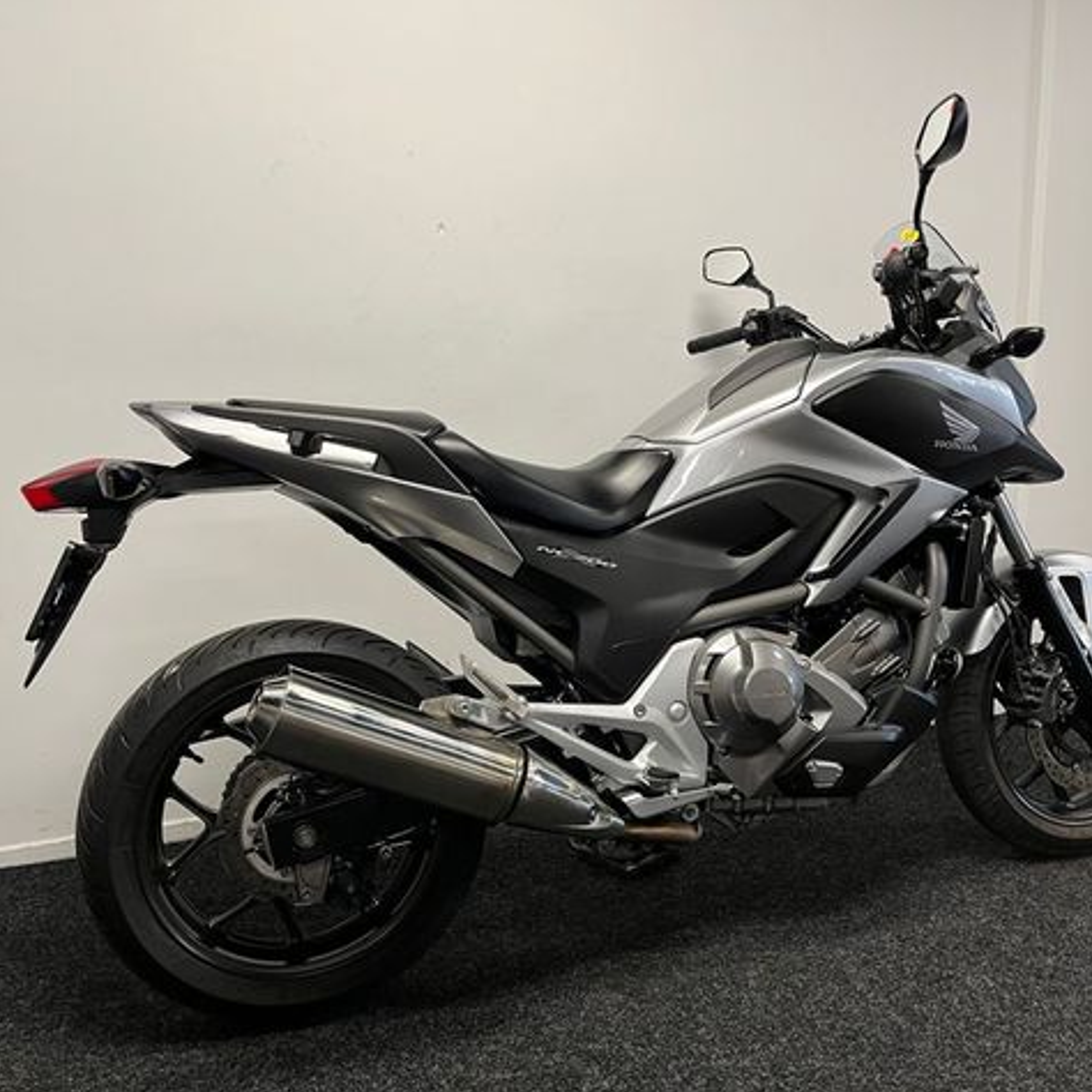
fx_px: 1106
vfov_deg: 52.5
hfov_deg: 52.5
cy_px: 546
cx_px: 587
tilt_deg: -9.1
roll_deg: +1.0
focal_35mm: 31
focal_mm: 5.1
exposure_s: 1/50
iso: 80
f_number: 1.6
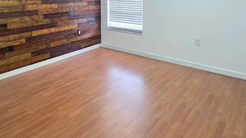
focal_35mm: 28
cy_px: 7
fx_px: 183
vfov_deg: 37.9
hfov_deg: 67.3
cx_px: 100
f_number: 1.9
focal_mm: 2.2
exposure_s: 1/60
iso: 640
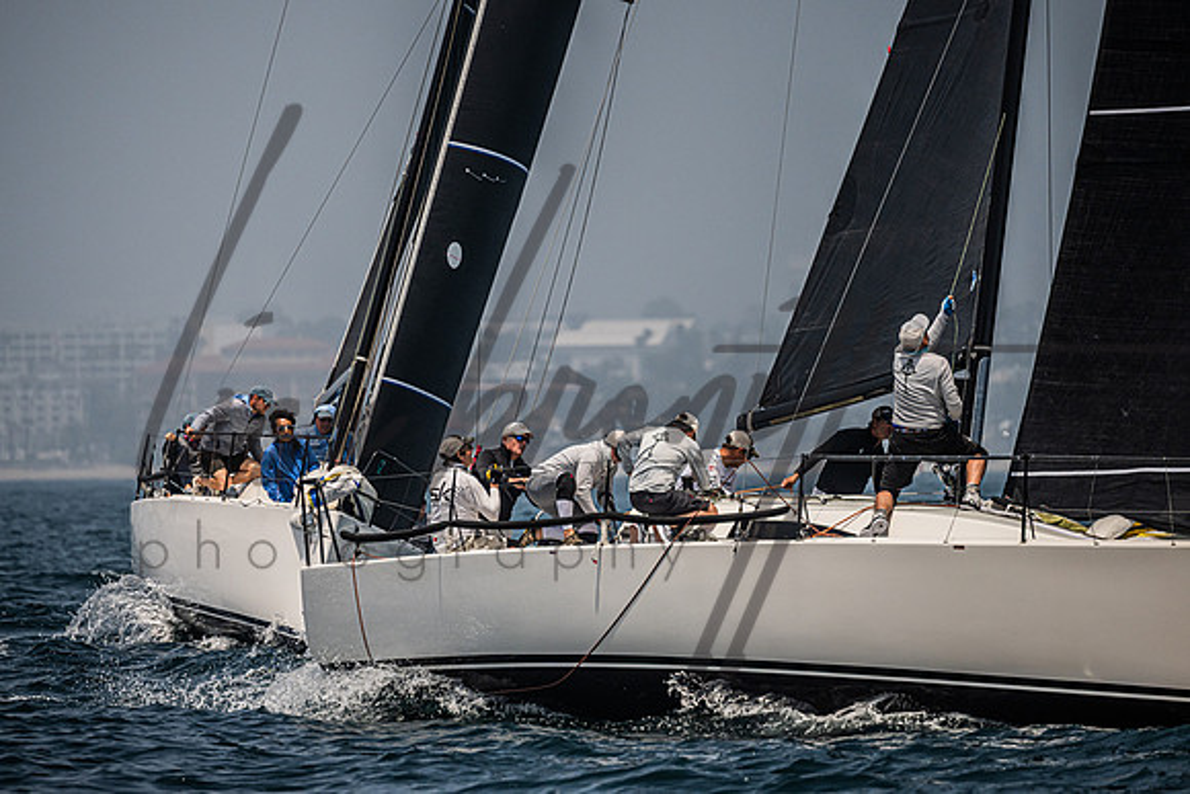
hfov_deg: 5.3
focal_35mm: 388
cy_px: 366
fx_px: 12817
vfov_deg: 3.5
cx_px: 532
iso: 400
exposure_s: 1/8000
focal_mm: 340
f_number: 5.3
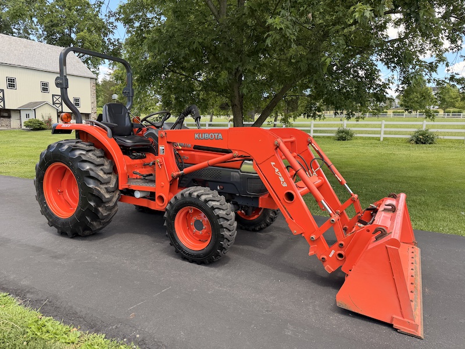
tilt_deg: -11.2
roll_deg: -1.2
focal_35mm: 24
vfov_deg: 56.8
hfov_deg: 71.6
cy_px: 174
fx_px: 322
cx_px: 232
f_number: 1.78
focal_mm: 6.76
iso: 100
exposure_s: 1/742
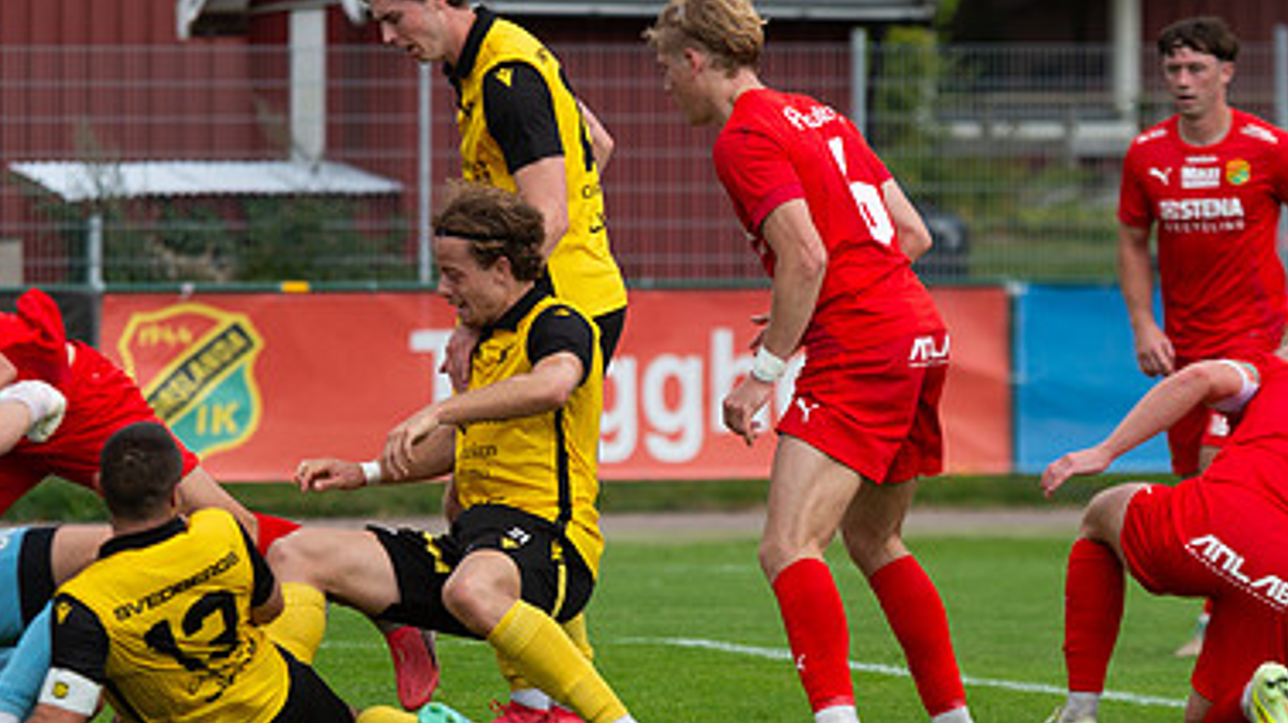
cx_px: 422
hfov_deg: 5.9
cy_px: 569
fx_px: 12424
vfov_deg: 3.3
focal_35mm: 364
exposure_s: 1/1600
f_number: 4
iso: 250
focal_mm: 160
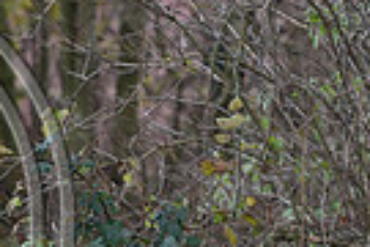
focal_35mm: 601
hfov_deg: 3.4
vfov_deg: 2.3
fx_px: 6176
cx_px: -238
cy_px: 187
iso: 900
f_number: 3.5
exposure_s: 1/1000
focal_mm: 140
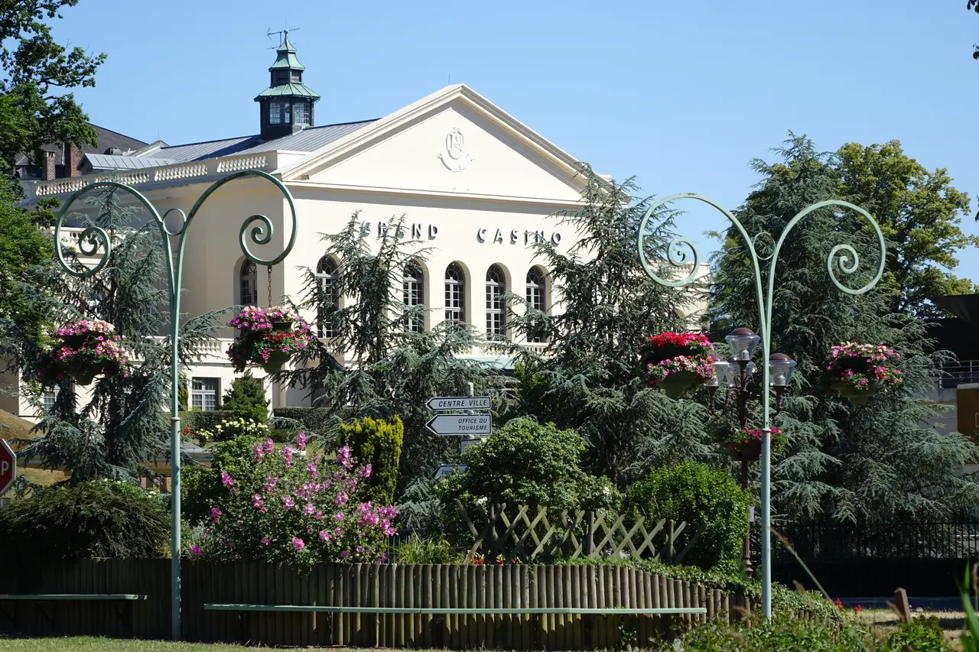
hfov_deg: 14.6
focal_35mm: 141
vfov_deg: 9.7
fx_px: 3834
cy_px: 326
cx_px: 490
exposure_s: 1/800
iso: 125
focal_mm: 51.75
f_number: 4
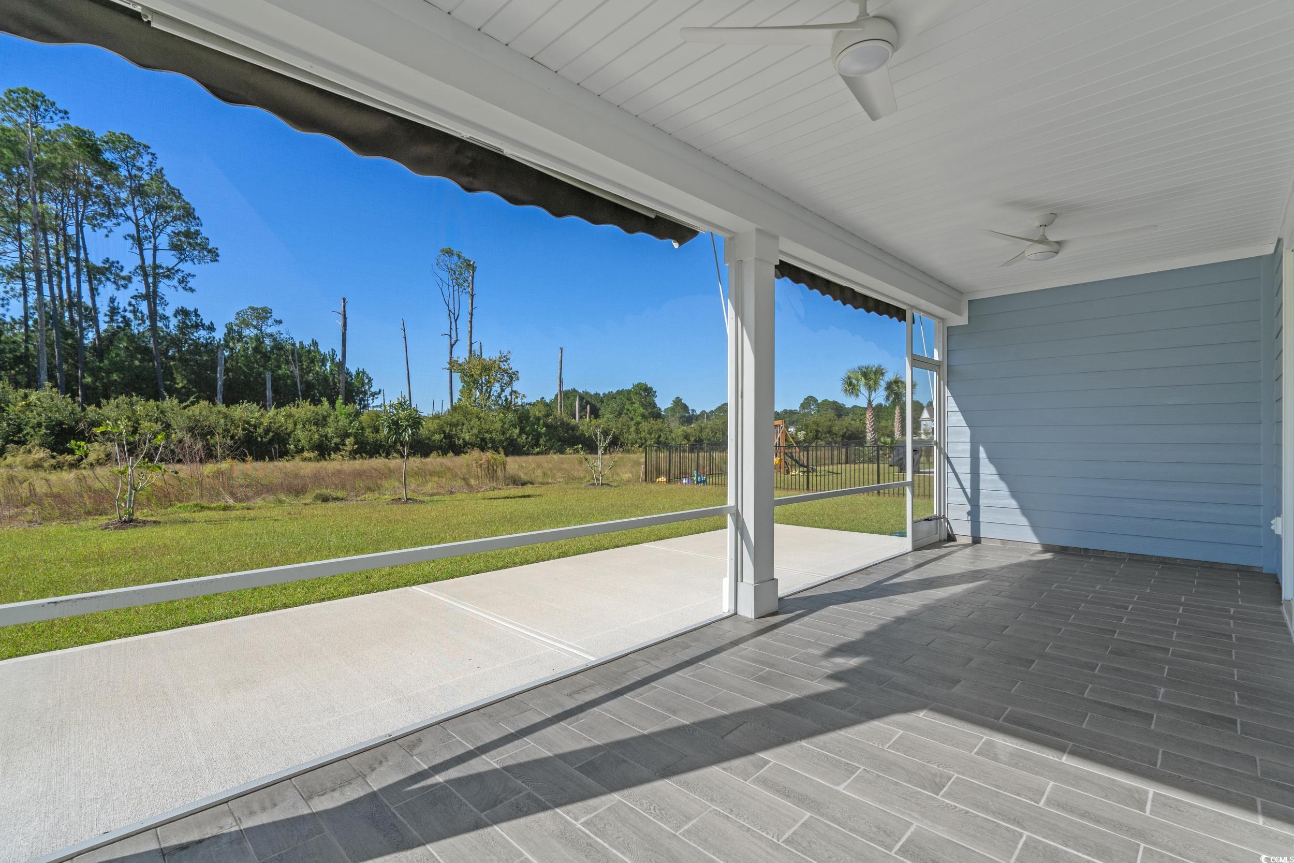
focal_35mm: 16
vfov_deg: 73.8
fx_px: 575
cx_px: 647
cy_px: 432
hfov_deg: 96.7
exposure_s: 1/60
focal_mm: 16
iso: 500
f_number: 8
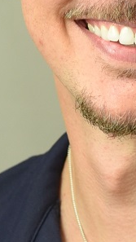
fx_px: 1667
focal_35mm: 260
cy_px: 0
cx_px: 166
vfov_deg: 8.3
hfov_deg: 4.7
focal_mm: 62
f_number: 5
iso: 1000
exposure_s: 1/125
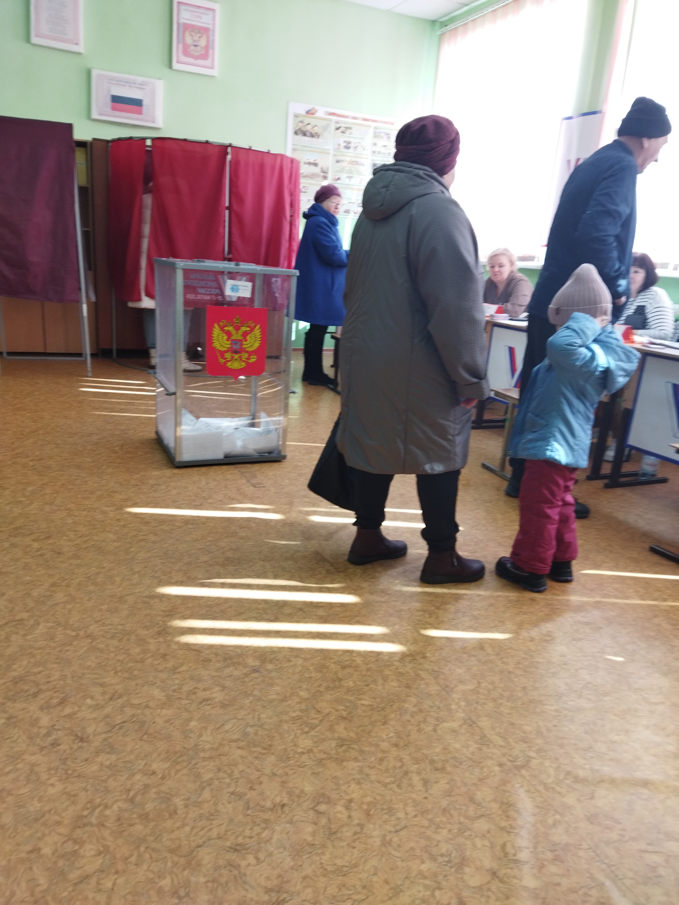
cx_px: 340
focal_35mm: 27
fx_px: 706
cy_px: 452
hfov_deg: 51.4
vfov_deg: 65.3
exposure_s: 1/100
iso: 100
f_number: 1.79
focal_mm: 4.71
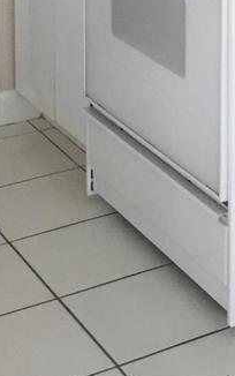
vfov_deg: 16.9
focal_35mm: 113
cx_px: 329
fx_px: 1157
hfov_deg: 11.2
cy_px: -170
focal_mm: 4.15
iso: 40
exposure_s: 1/30
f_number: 2.2
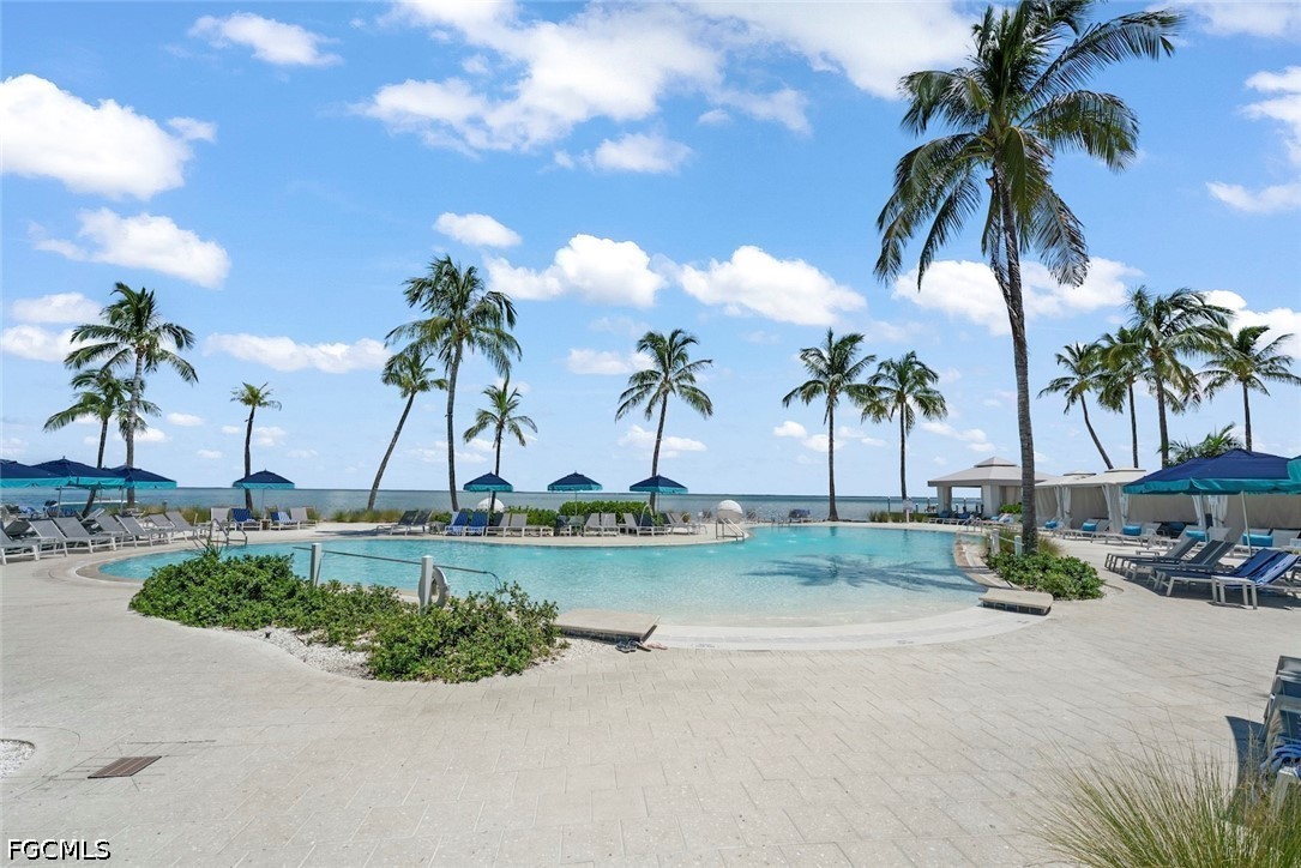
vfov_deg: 81.2
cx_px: 650
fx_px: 506
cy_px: 434
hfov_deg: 104.2
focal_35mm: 14
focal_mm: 14
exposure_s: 1/1250
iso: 400
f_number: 11
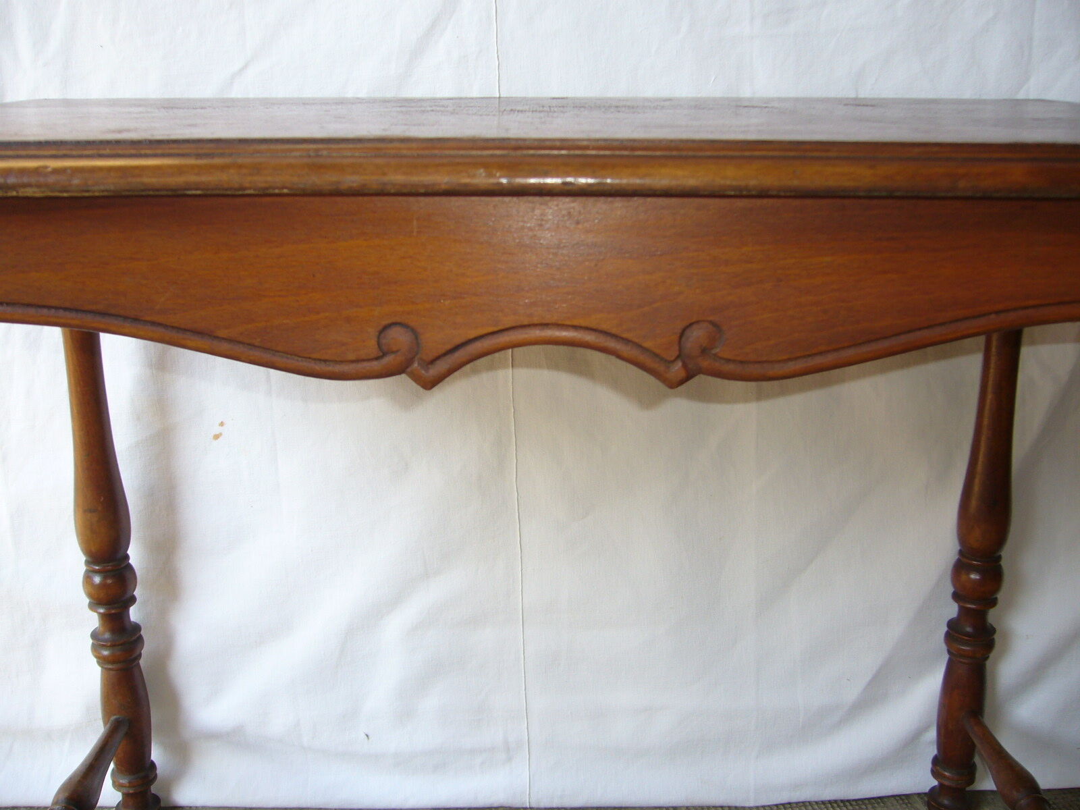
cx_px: 540
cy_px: 405
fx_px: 1092
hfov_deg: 52.6
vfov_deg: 40.7
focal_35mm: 35
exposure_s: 1/60
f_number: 2.8
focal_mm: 5.8
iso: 80
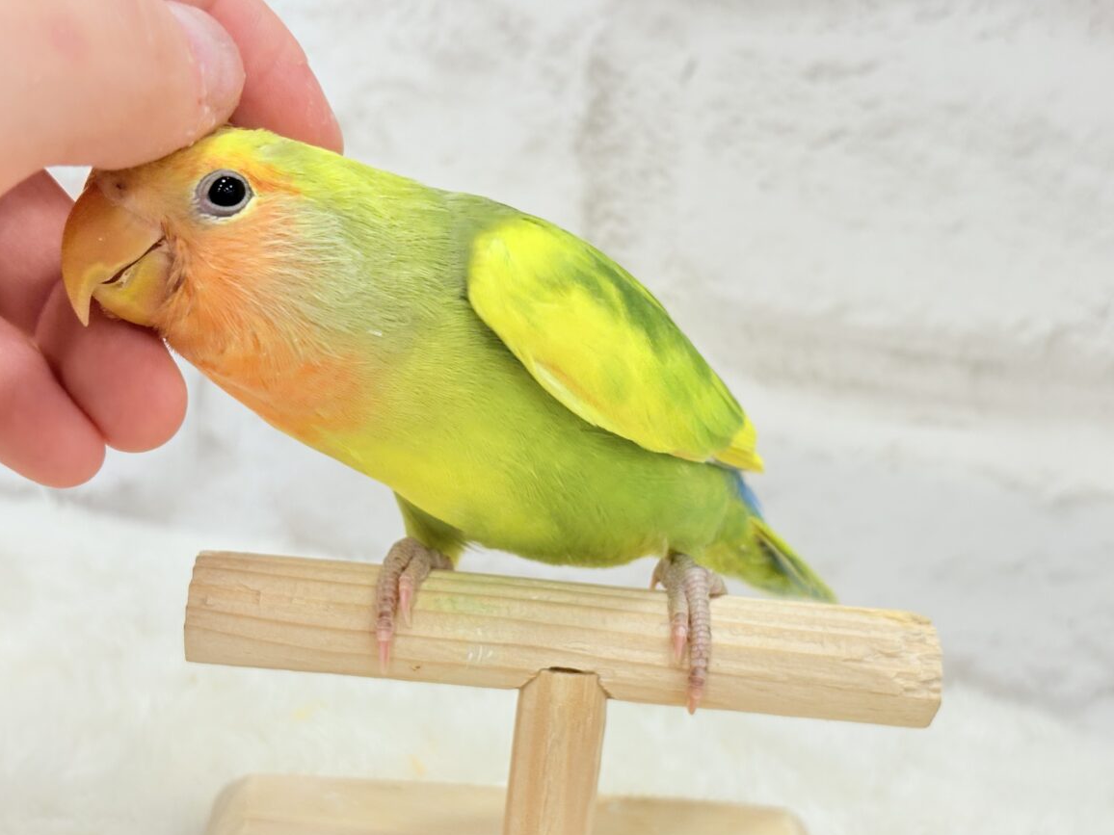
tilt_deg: -15.2
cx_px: 559
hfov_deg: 35.5
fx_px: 1738
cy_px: 432
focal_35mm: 54
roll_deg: -6.0
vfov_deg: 27.0
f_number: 1.6
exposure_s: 1/100
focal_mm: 5.96
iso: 64
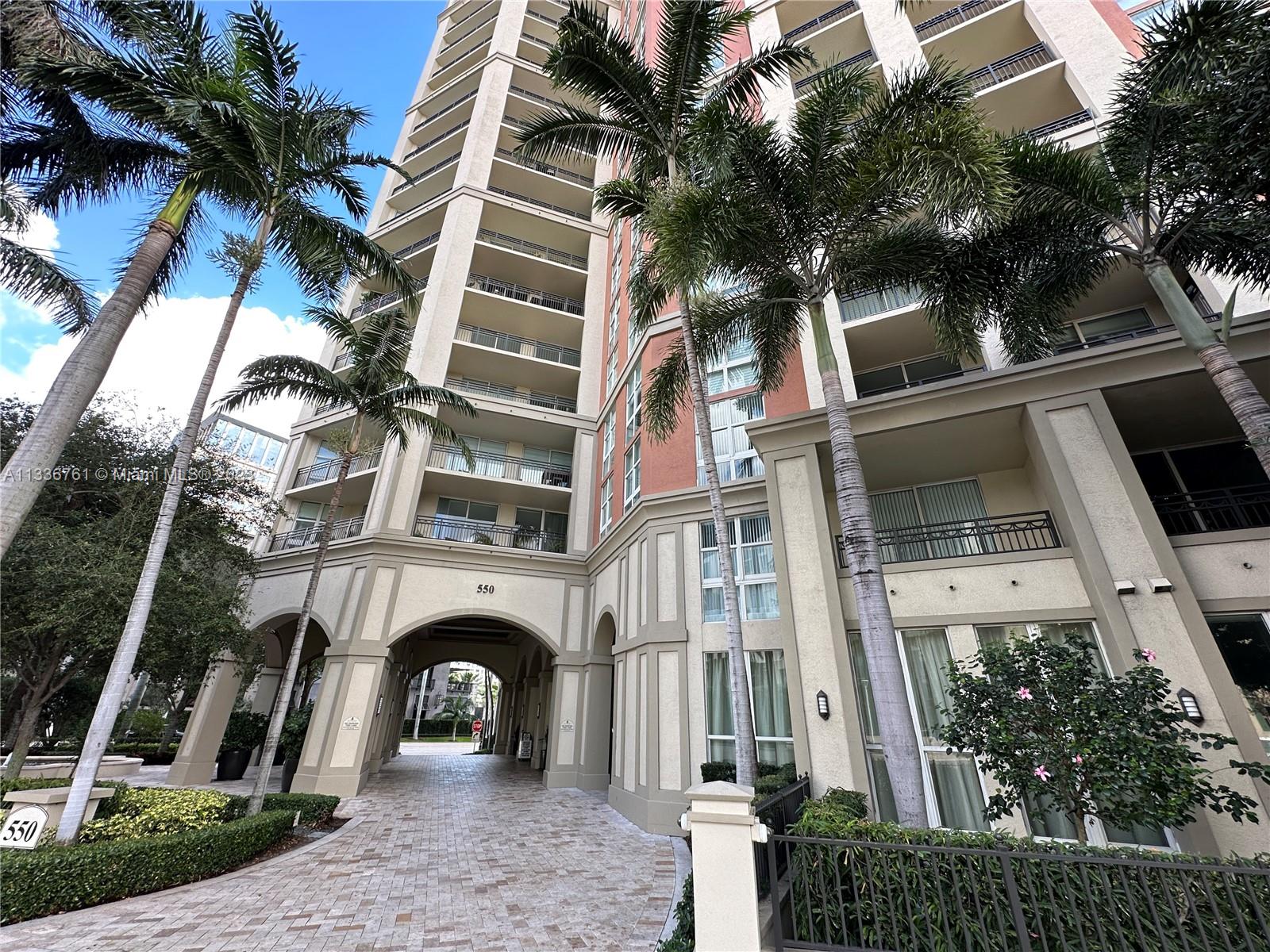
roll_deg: -1.8
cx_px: 635
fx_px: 514
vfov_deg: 85.7
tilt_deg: +24.9
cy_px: 476
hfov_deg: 102.1
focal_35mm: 14
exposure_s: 1/155
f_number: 2.2
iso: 40
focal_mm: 2.22
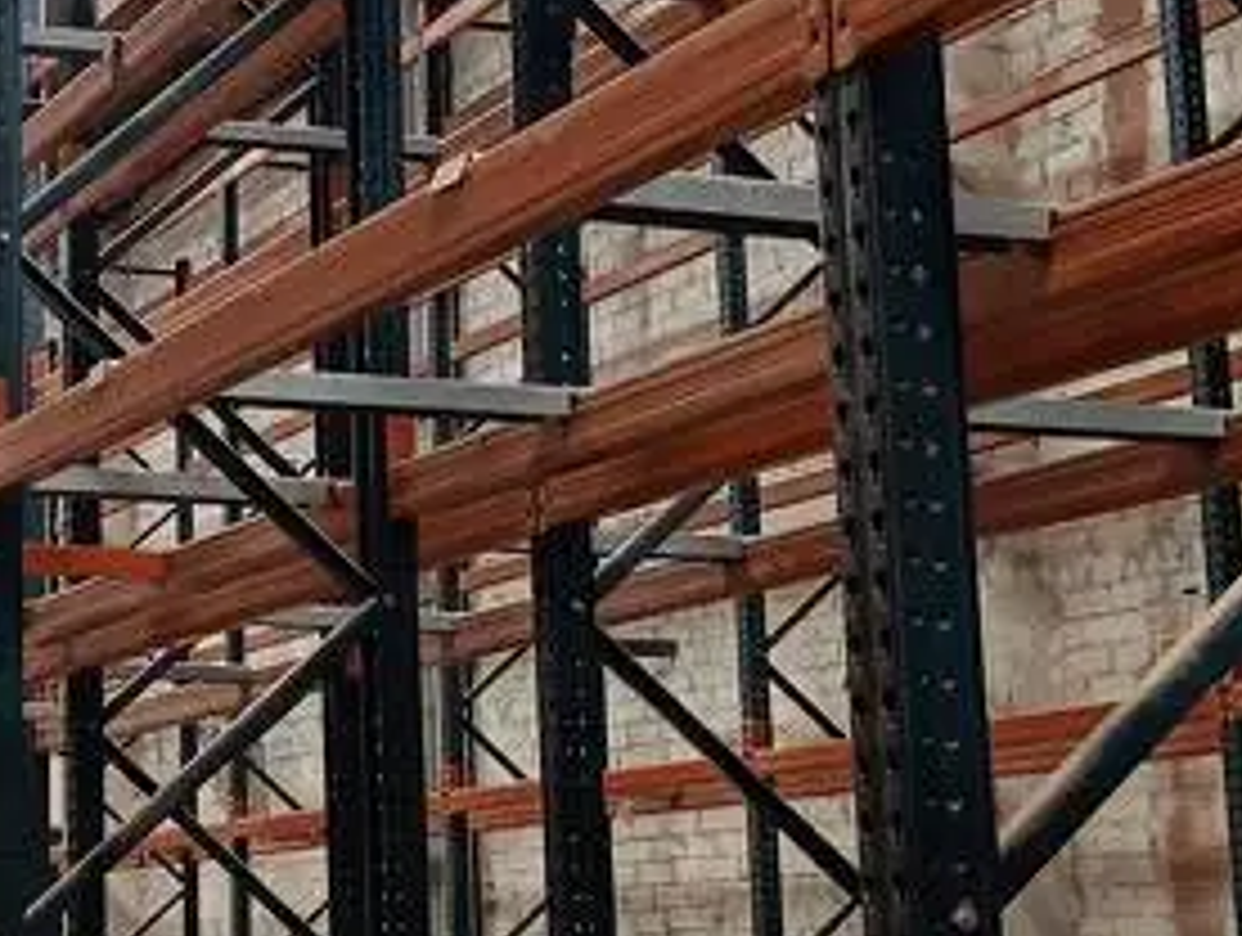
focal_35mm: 83
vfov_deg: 17.8
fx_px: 2983
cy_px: 410
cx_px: -76
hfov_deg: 22.4
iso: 2000
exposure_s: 1/25
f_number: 1.7
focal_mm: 6.11
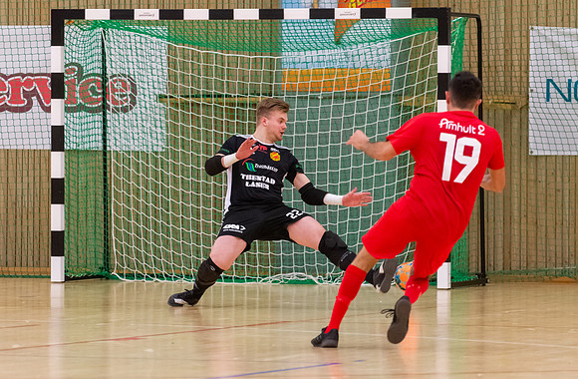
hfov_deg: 7.5
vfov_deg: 4.9
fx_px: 4385
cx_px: 254
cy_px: 162
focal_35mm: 275
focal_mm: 230
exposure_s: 1/640
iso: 4500
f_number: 5.3
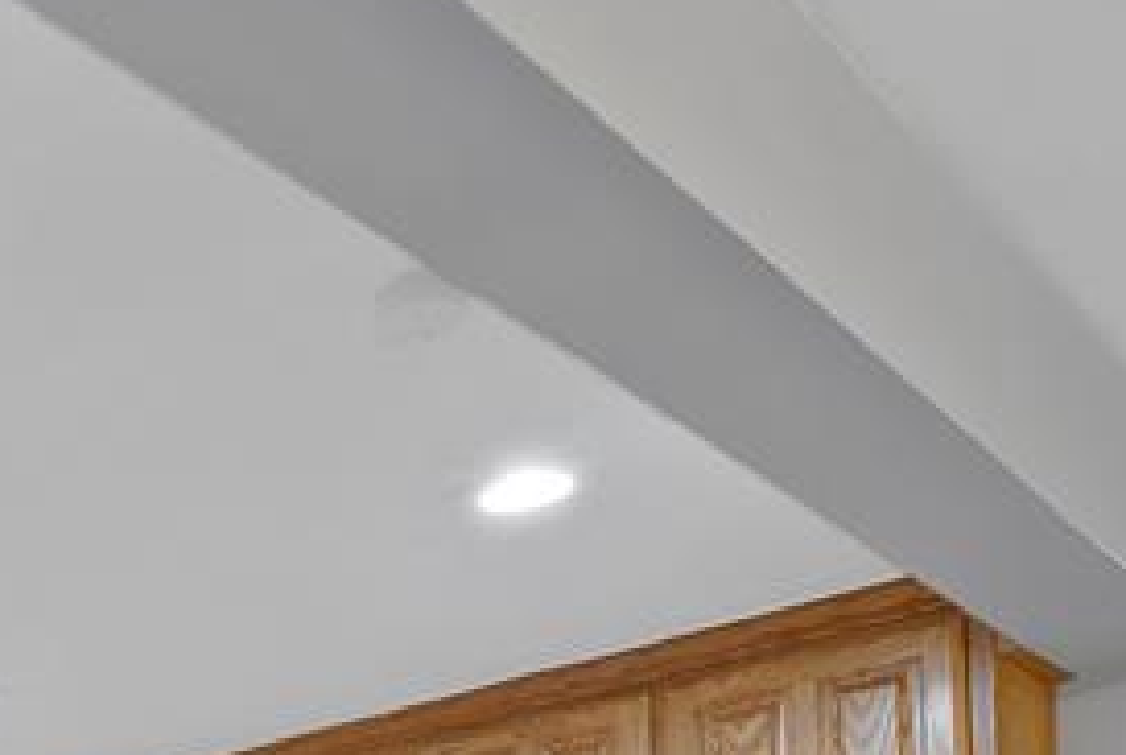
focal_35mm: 45
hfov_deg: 33.0
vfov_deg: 23.4
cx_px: -318
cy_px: 1161
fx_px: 1410
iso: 640
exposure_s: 2.5
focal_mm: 12
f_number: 9
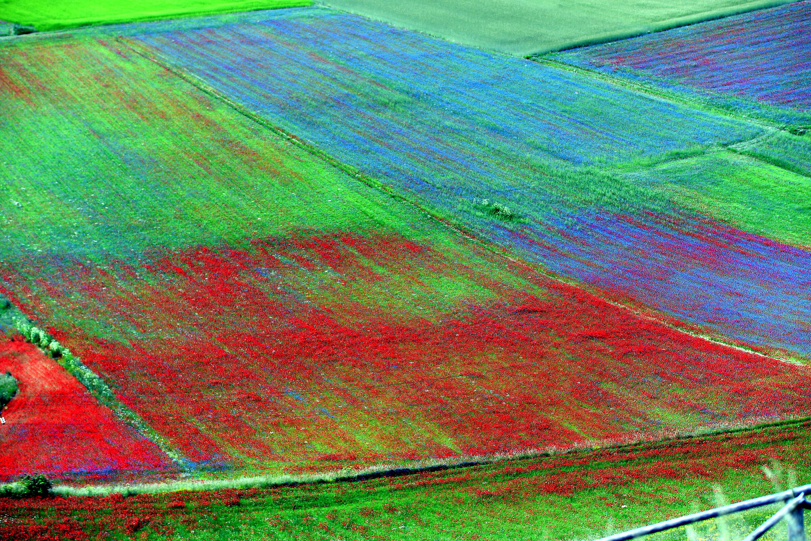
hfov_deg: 17.5
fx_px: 2636
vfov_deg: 11.7
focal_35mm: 117
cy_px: 270
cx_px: 406
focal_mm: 78
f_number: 3.2
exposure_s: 1/400
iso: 100
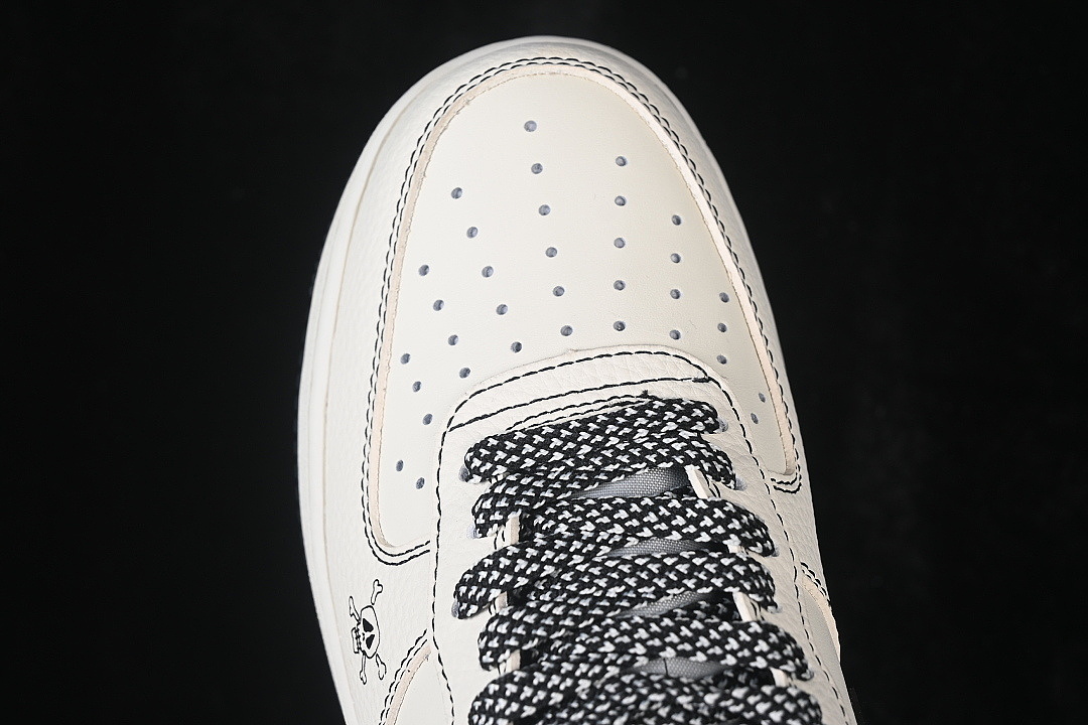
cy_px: 362
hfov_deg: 27.0
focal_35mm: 75
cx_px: 544
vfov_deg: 18.2
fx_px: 2266
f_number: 7.1
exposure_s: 1/80
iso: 160
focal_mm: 50
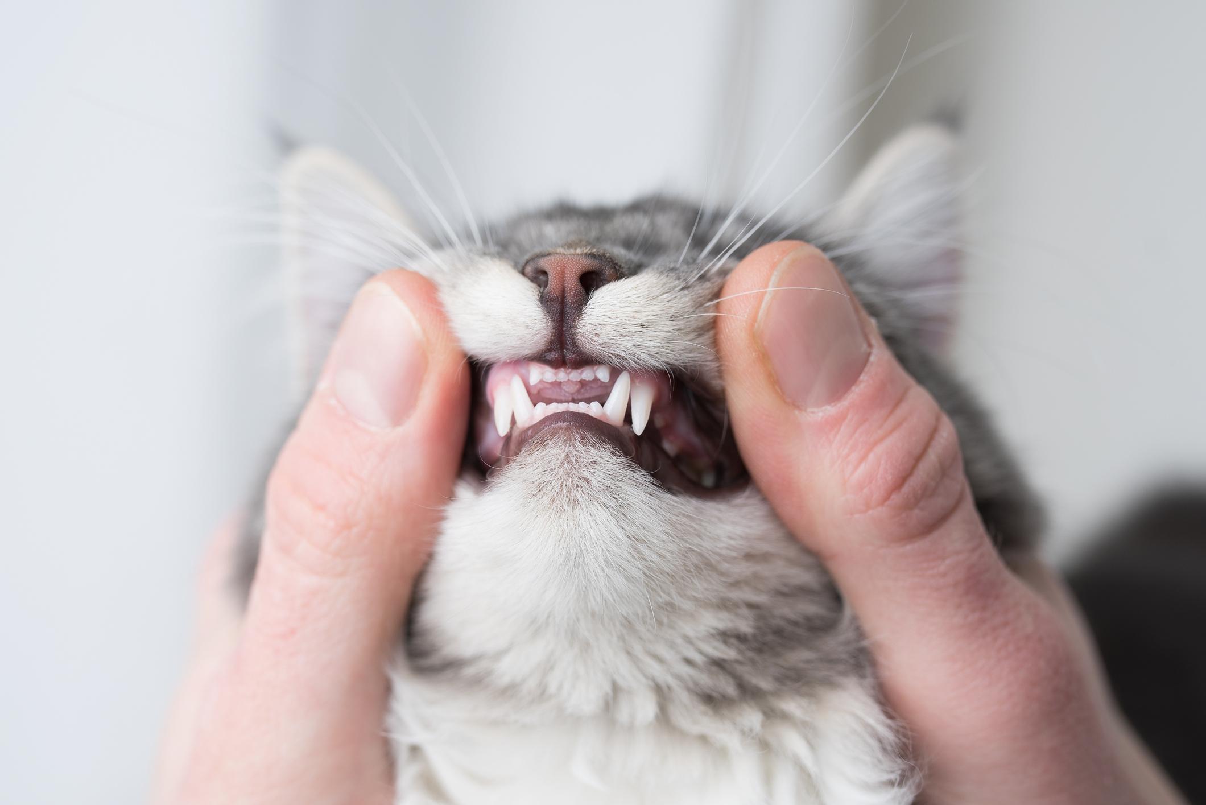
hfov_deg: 54.4
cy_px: 402
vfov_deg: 37.9
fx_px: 1173
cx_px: 603
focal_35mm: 35
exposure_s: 1/200
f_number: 4.5
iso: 100
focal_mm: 35
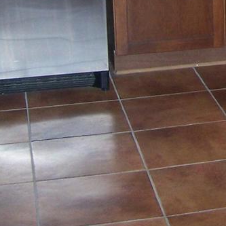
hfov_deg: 13.1
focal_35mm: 129
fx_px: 953
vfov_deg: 13.0
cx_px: 280
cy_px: -86
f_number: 2.8
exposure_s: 1/60
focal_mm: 6.3
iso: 140
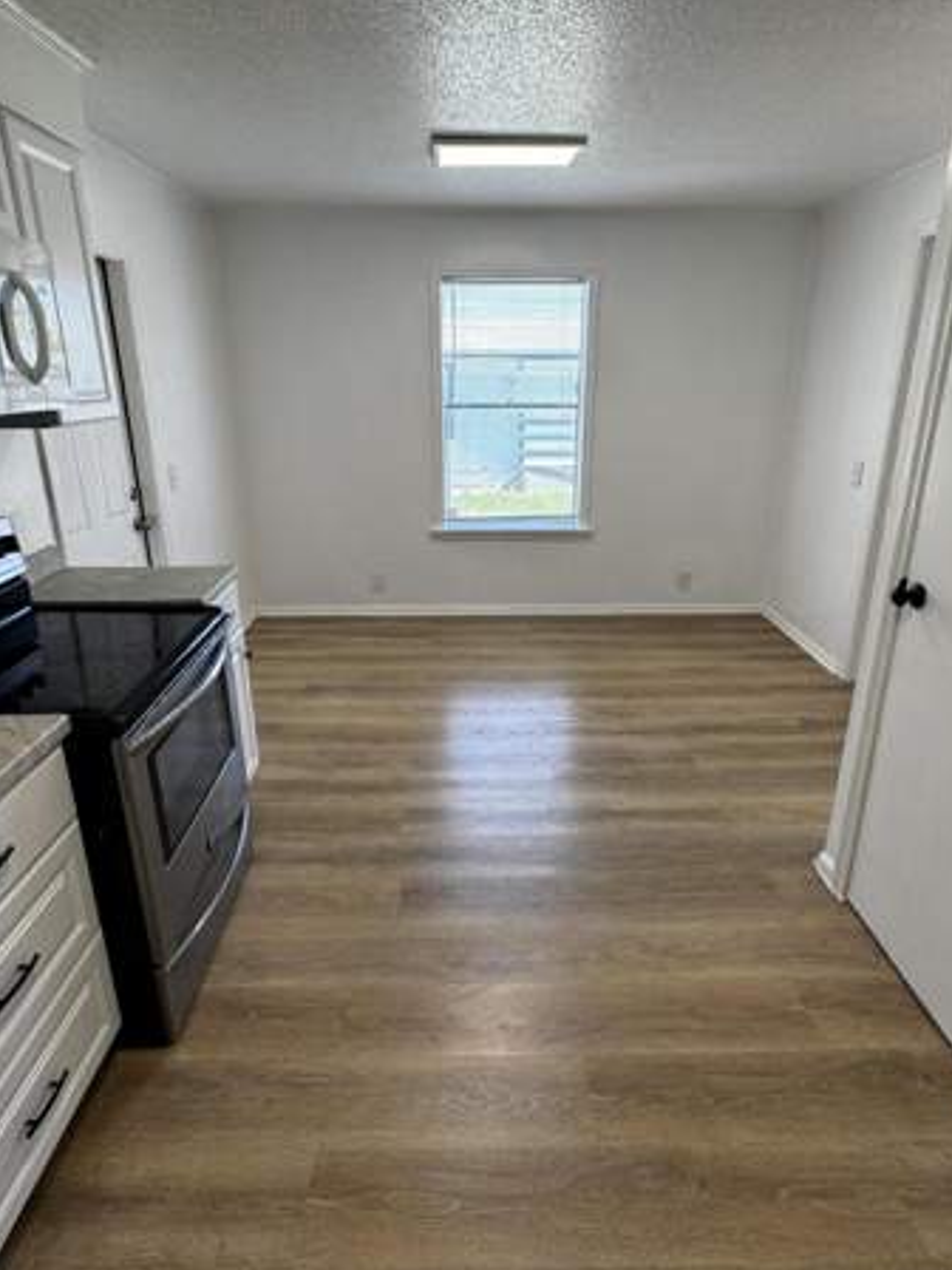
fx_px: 733
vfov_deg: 81.7
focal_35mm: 20
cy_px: 621
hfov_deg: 66.0
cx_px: 487
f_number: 2.2
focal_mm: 2.22
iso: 80
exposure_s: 1/120
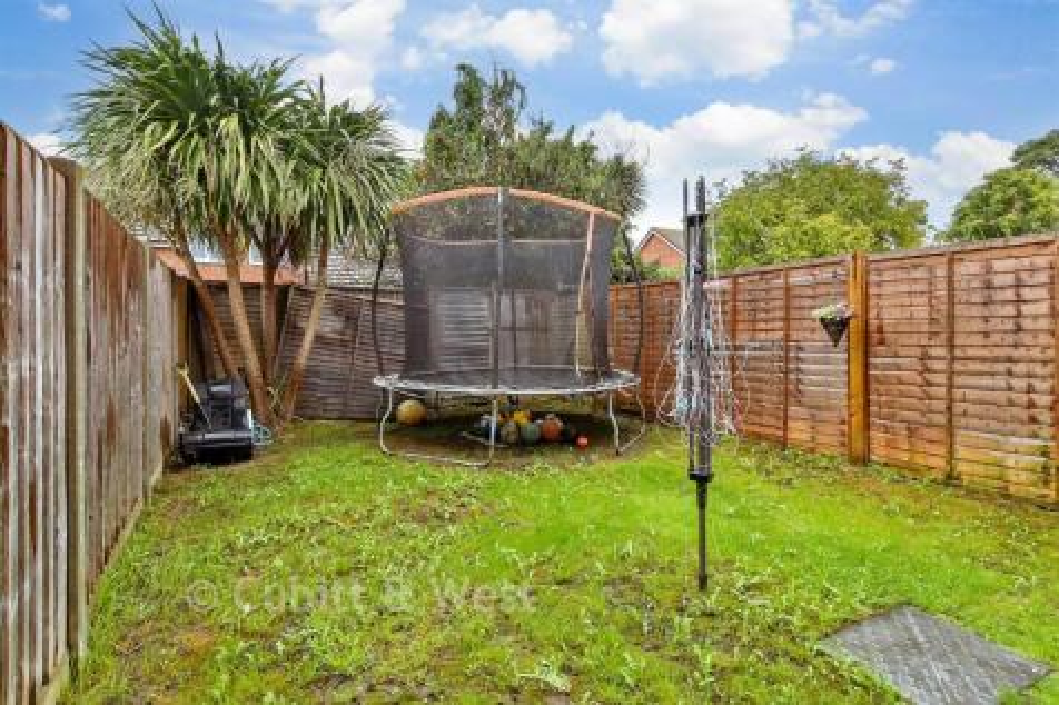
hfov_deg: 96.8
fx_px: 470
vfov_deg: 73.7
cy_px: 352
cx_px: 530
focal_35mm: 16
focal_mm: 11
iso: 400
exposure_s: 1/60
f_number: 8
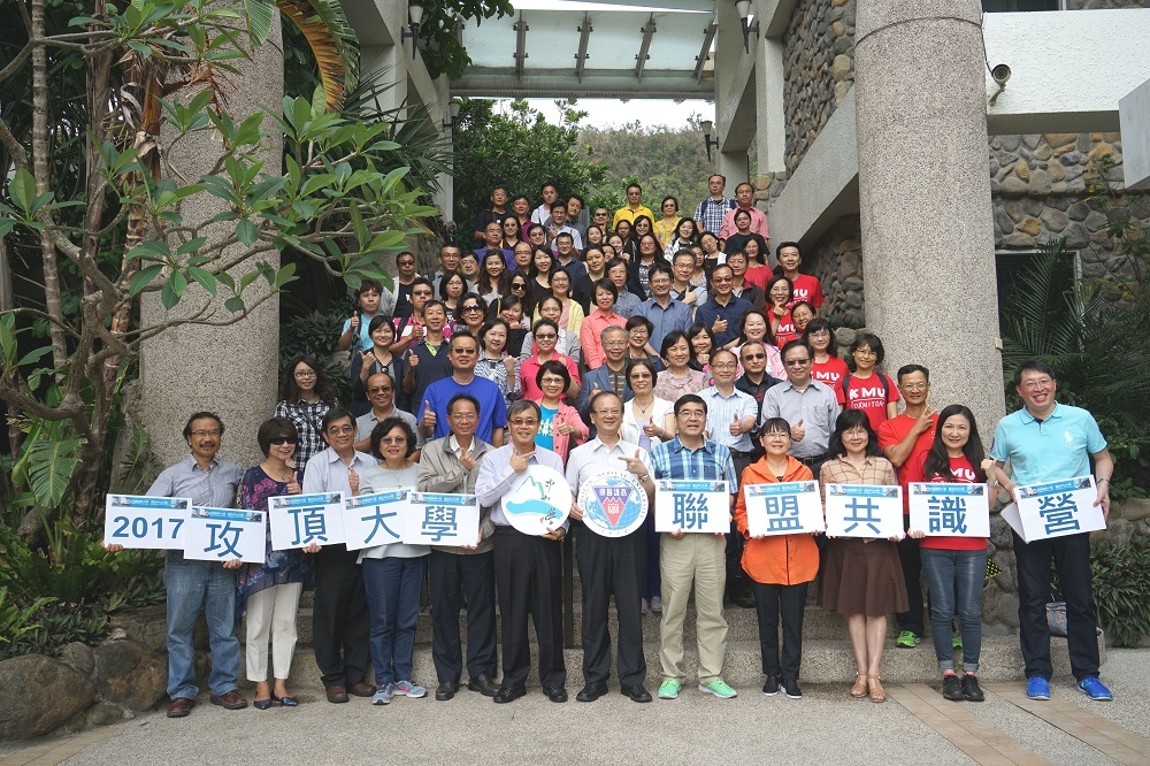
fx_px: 926
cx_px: 575
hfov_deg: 63.7
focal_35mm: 29
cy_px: 383
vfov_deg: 44.9
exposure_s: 1/320
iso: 400
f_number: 9
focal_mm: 29
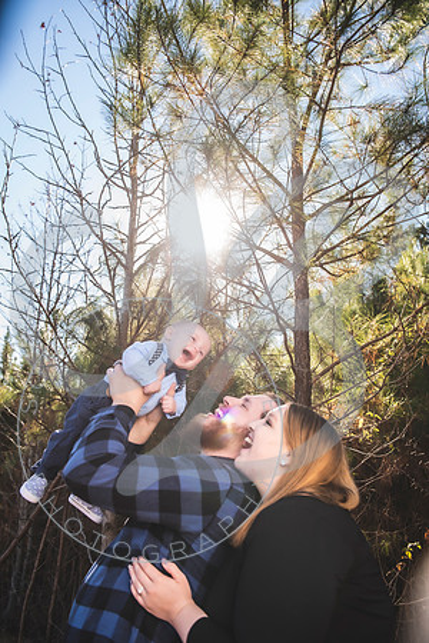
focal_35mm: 29
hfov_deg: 45.0
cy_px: 322
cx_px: 214
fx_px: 518
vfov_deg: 63.7
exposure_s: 1/250
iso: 100
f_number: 4
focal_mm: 29
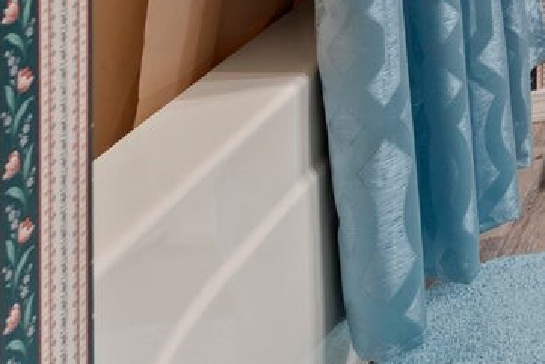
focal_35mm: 68
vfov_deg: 15.9
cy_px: -353
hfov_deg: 17.6
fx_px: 1030
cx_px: 1156
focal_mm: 16
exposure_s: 4
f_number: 8
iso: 200
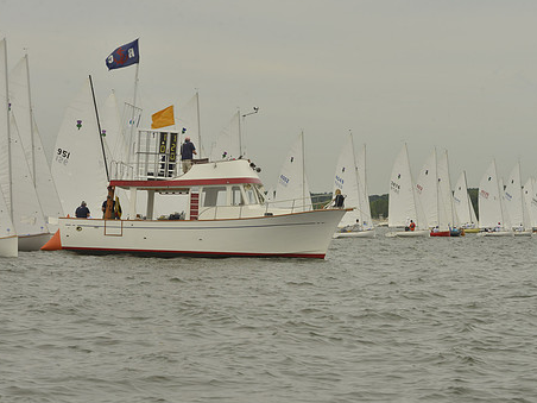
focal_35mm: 105
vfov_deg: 14.1
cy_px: 213
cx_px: 308
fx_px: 1629
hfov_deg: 18.7
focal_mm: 85
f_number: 13
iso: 400
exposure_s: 1/800
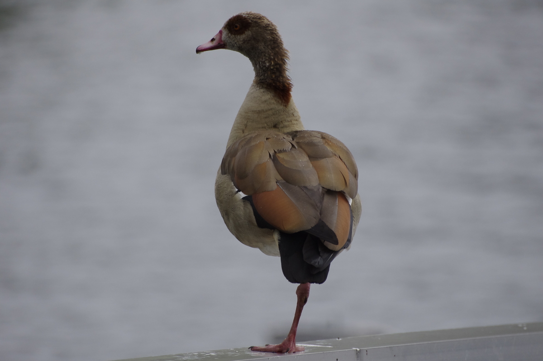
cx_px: 272
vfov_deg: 3.0
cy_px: 180
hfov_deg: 4.6
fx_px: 6779
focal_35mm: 450
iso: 800
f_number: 7.1
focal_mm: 300
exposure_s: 1/800
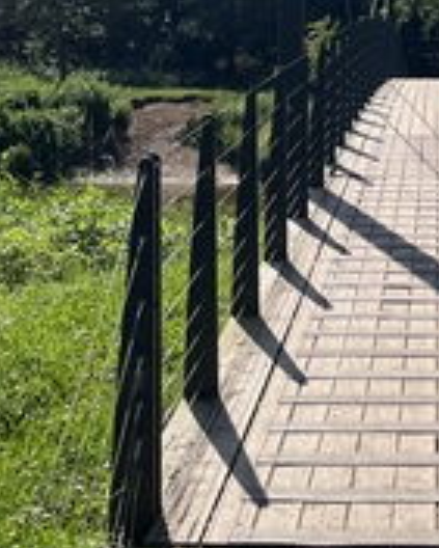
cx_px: 419
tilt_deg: +4.8
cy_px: -97
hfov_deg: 20.7
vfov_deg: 24.2
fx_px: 1168
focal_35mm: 72
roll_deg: +1.0
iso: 50
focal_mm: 5.1
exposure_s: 1/6173
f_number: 1.6
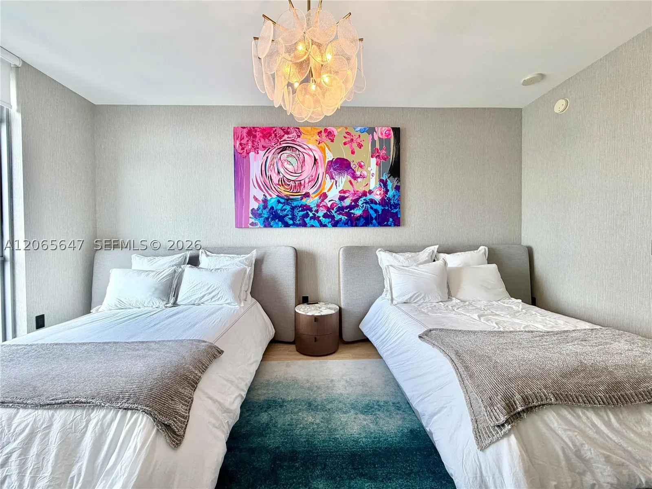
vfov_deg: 85.7
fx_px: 264
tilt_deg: -1.3
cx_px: 326
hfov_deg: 102.1
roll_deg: +0.9
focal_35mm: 14
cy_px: 244
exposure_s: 1/120
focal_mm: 2.22
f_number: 2.2
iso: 100
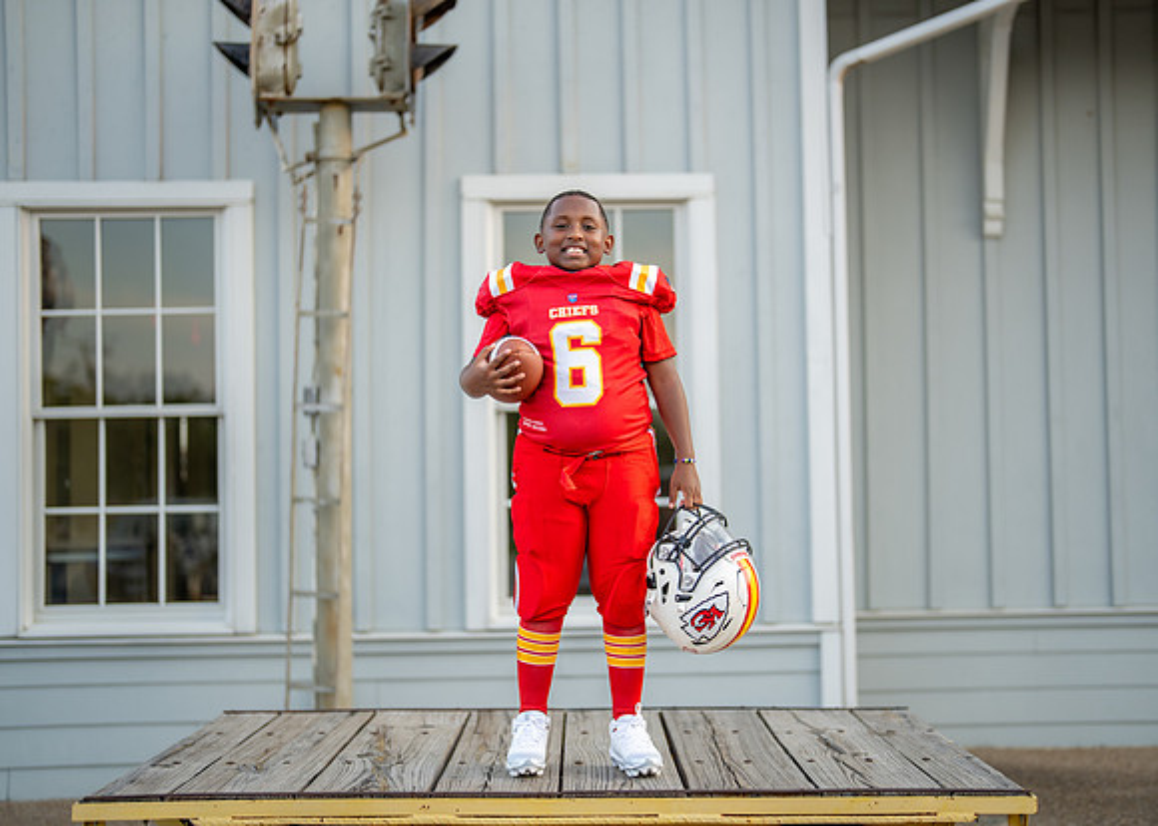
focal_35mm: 54
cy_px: 421
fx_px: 1771
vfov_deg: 26.3
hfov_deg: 36.2
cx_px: 601
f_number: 1.2
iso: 200
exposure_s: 1/1250
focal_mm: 50
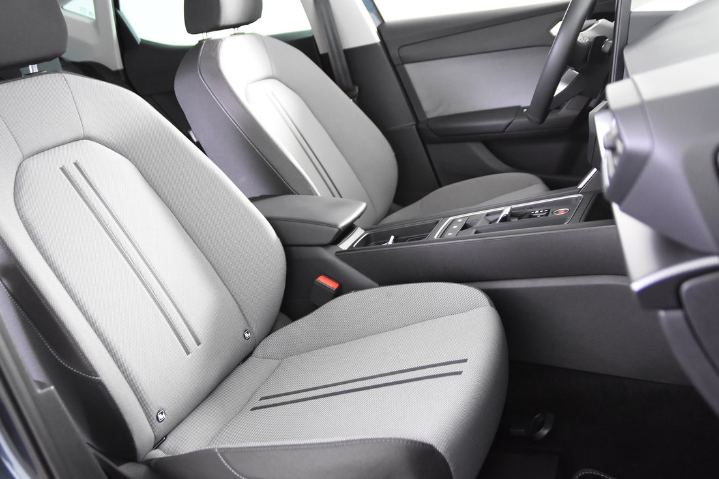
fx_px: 591
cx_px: 309
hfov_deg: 62.4
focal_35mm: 30
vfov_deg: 44.1
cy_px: 210
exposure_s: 1/25
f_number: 2.8
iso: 2500
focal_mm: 17
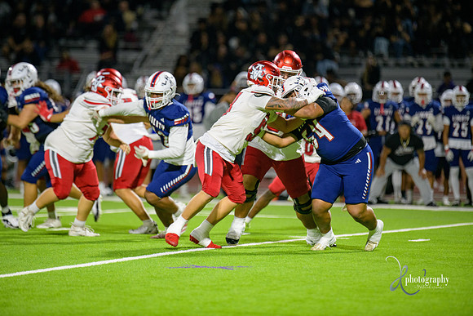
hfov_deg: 6.9
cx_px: 236
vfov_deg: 4.6
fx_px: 3942
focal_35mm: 300
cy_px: 158
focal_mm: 300
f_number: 2.8
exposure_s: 1/250
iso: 2000
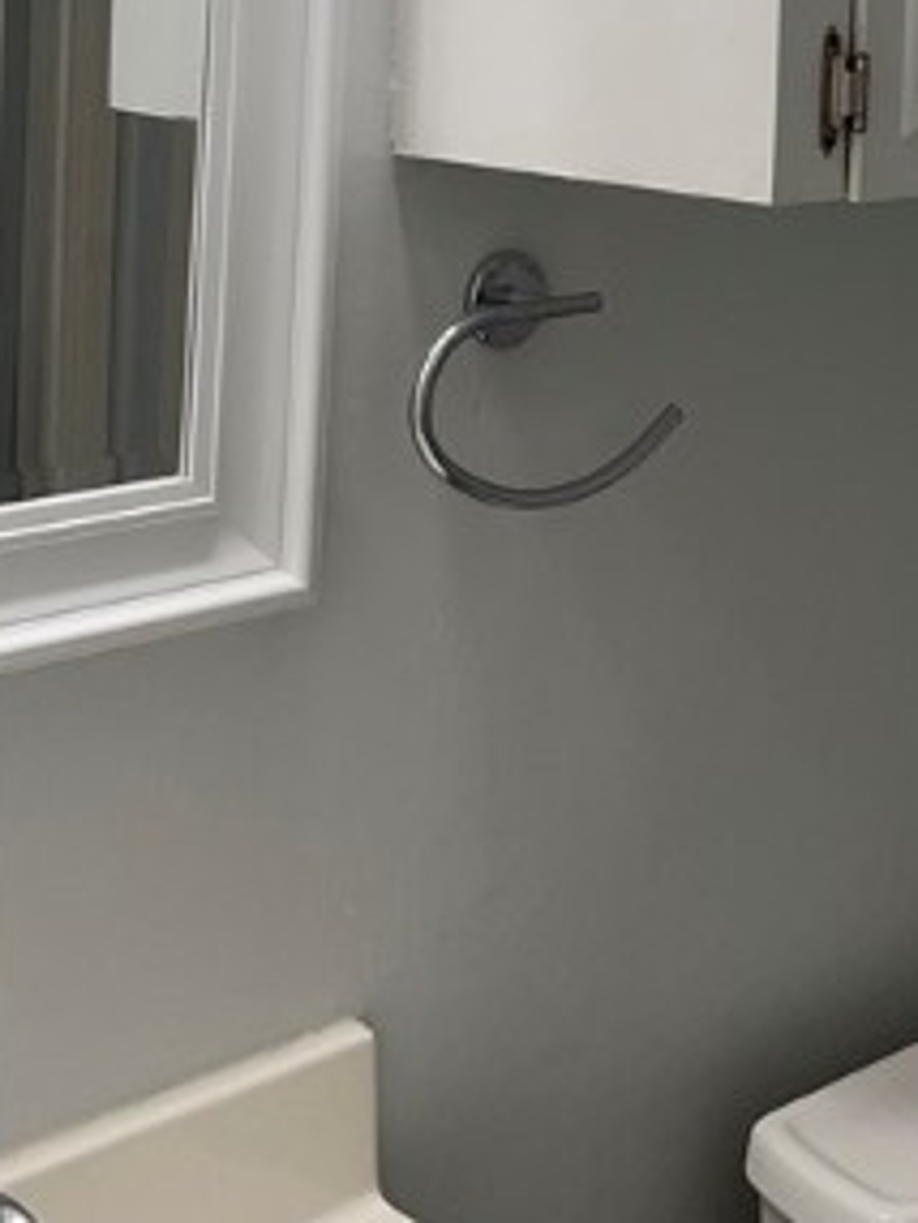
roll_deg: -2.6
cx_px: 1042
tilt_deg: -2.9
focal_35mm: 70
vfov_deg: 26.4
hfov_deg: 20.0
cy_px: 21
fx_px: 2473
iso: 40
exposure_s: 1/120
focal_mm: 4.2
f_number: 1.6
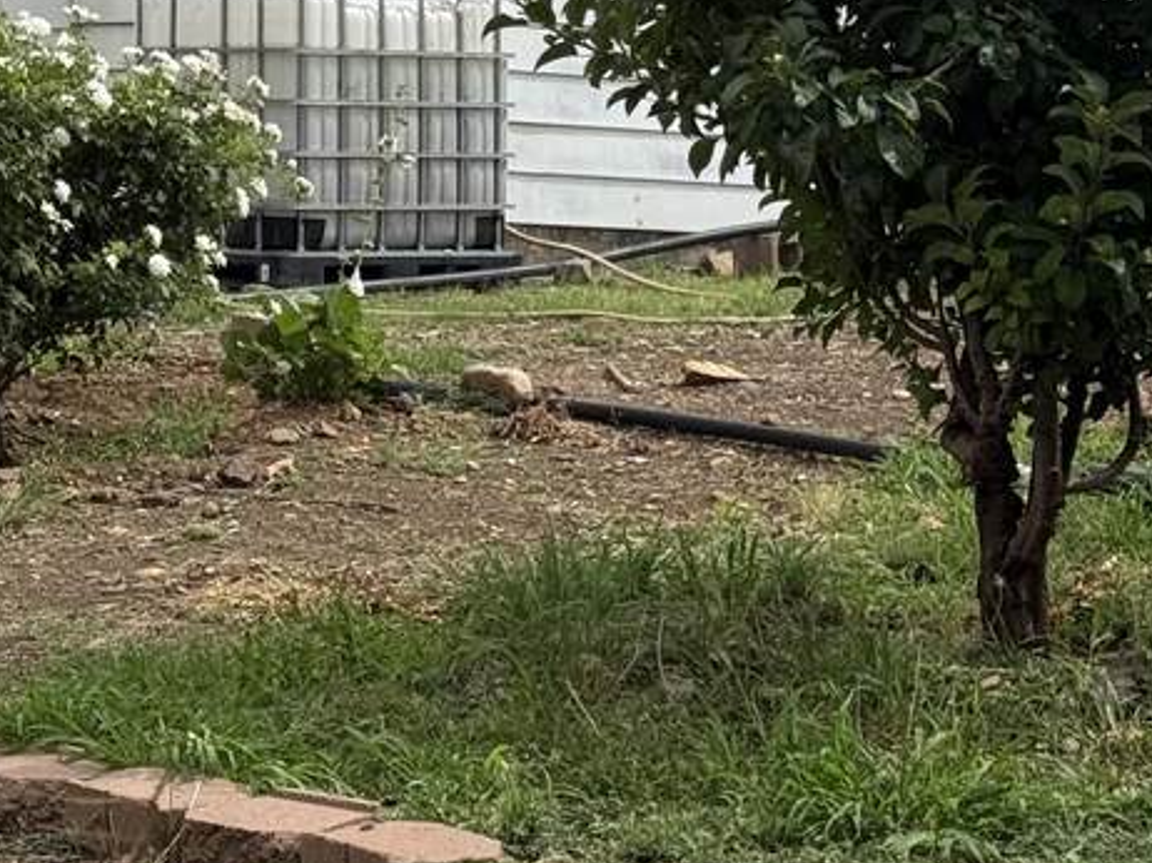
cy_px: -177
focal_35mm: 133
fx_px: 4424
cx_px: -294
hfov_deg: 14.3
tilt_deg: +5.5
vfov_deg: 10.9
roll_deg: -2.3
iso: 100
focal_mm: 6.76
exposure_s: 1/7874
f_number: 1.78
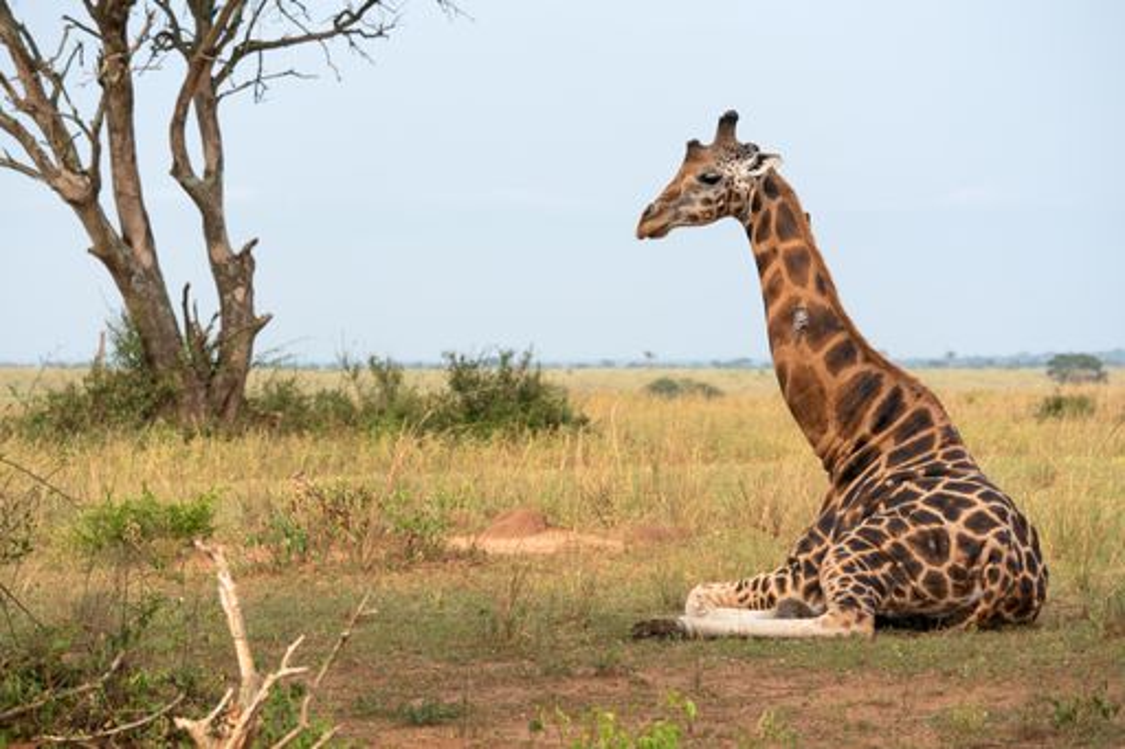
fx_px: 5998
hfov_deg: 10.7
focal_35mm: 192
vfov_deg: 7.1
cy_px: 374
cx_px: 562
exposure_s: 1/800
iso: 320
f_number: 8
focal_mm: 192
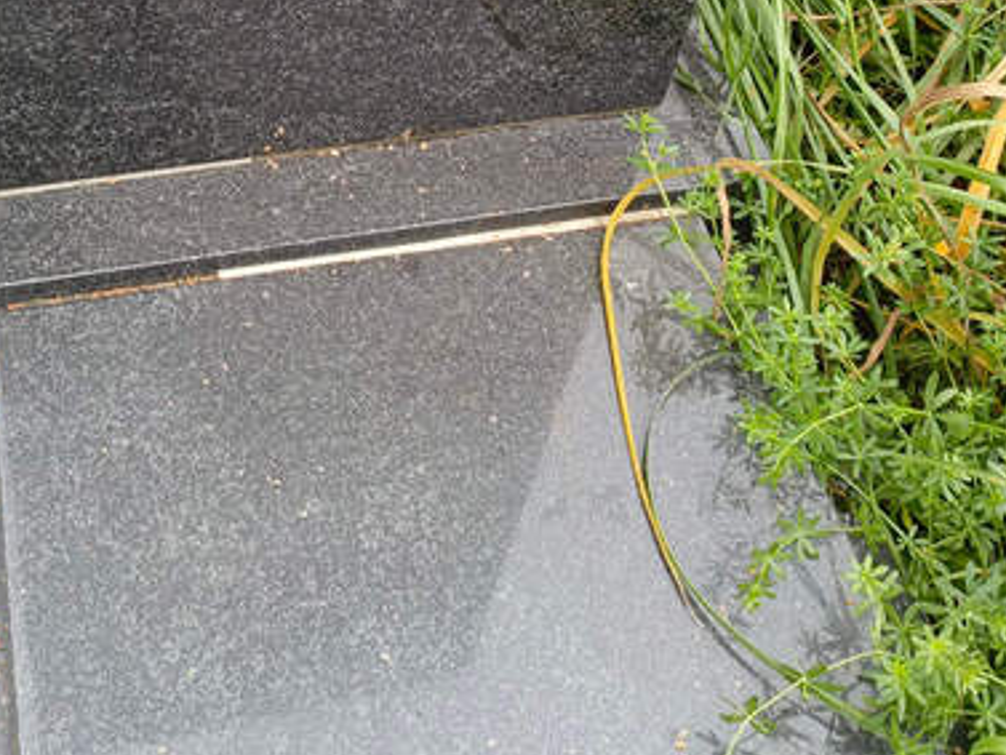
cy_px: -3
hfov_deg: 36.1
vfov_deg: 26.1
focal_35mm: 53
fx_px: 1541
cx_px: 414
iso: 228
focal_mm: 4.76
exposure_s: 1/100
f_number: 1.69
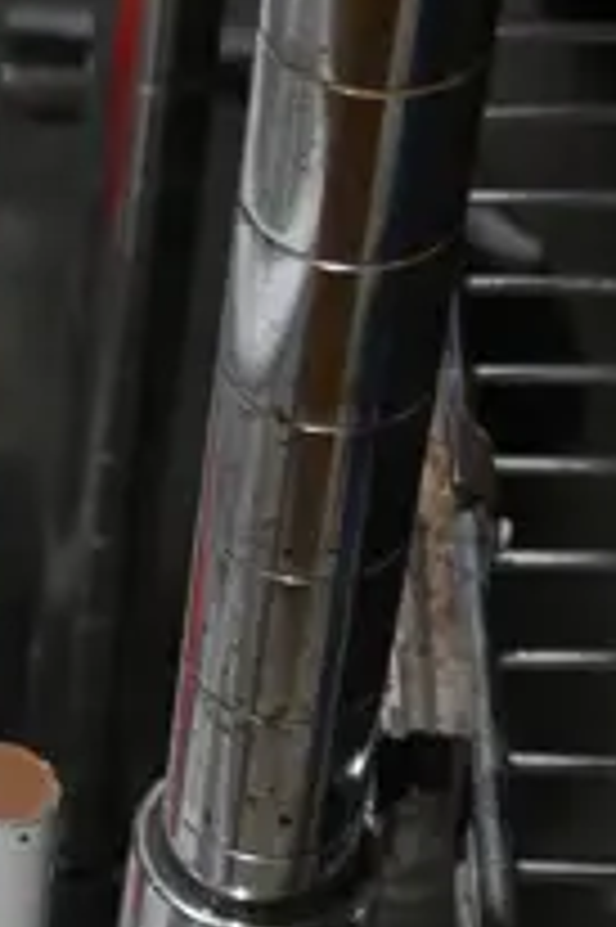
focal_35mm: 186
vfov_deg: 11.1
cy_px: 585
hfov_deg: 6.8
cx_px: -1075
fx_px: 4782
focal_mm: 18
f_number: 4
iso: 200
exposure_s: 1/80
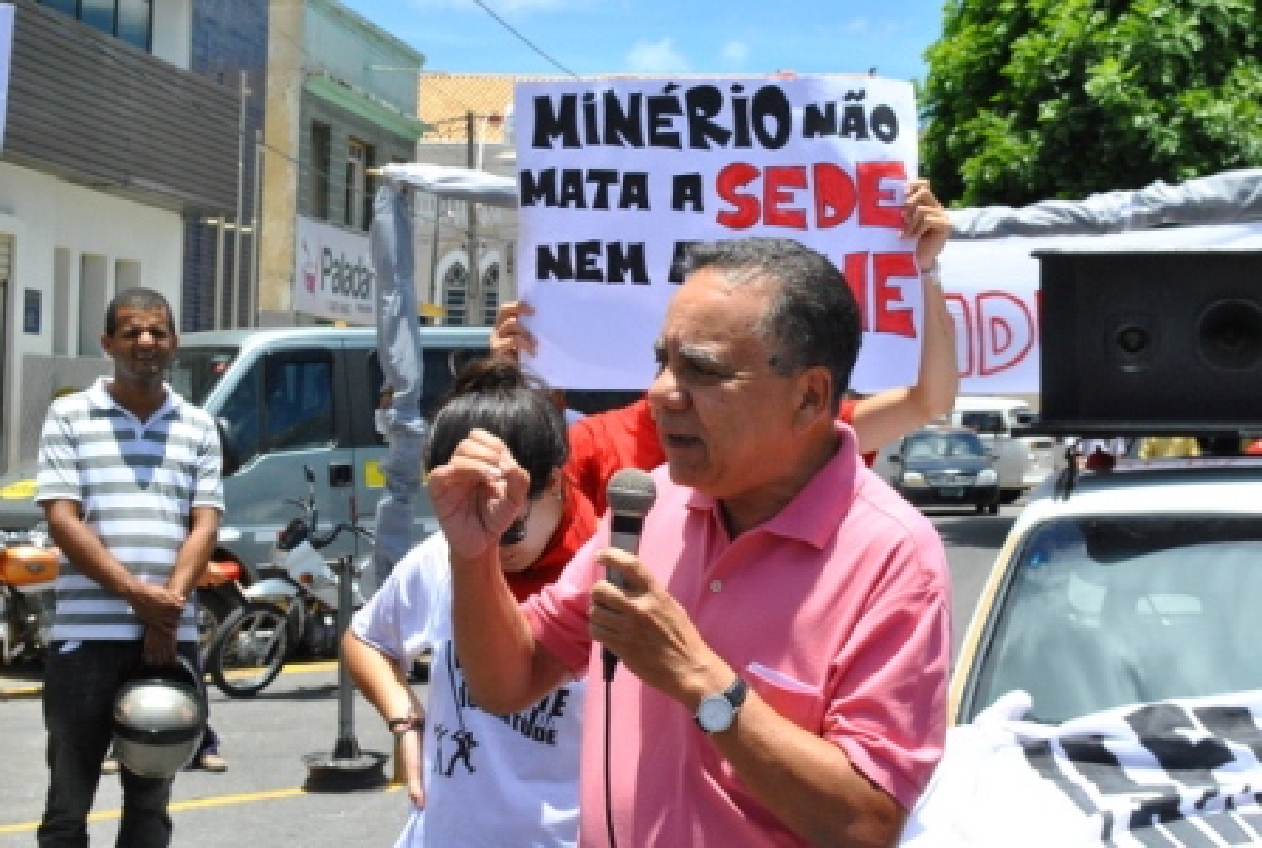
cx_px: 631
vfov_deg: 19.8
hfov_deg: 29.2
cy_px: 424
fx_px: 2424
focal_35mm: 69
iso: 800
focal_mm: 46
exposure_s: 1/500
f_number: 11
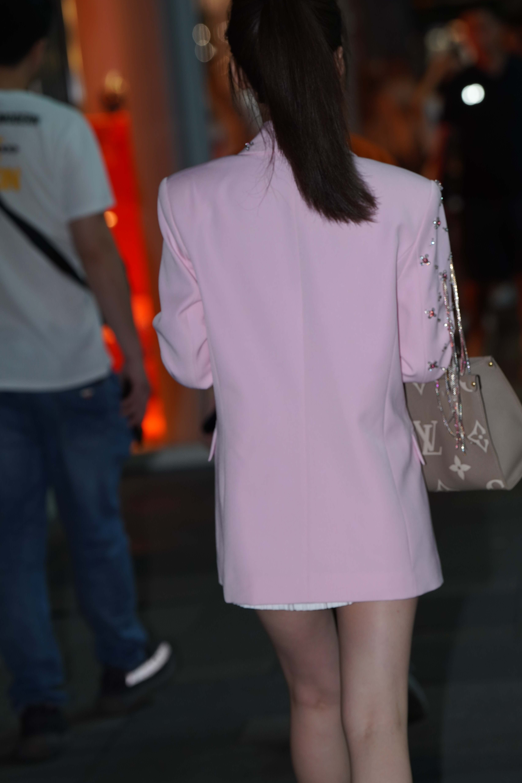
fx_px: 3480
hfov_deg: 8.6
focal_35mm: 160
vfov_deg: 12.8
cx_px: 287
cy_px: 441
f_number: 4
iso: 500
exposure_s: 1/200
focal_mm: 125
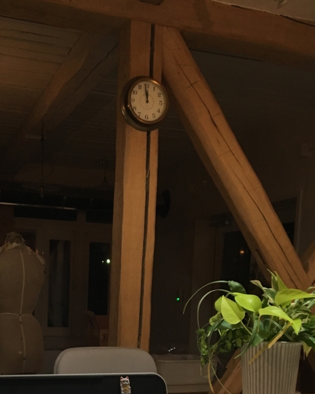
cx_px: 107
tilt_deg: -5.0
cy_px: 339
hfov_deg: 30.6
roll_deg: -1.6
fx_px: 571
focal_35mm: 49
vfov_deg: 36.2
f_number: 2.2
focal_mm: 4.15
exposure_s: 1/30
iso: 125
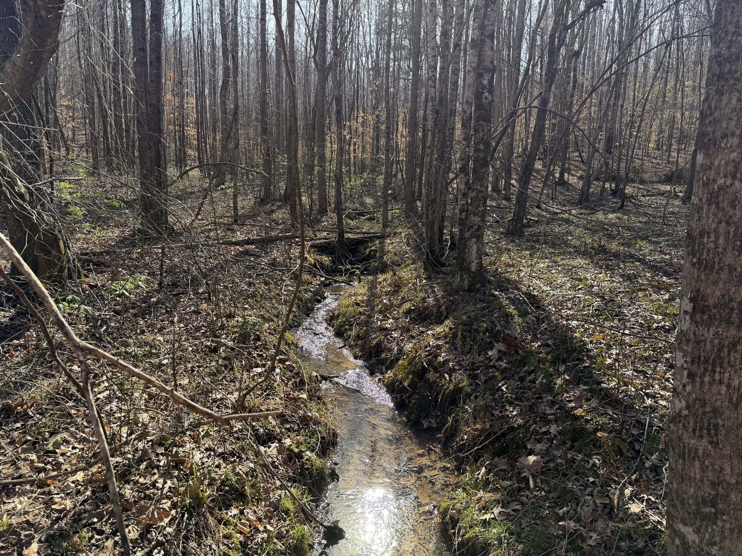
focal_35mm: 24
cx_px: 371
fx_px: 514
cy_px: 278
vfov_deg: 56.8
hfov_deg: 71.6
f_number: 1.78
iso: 100
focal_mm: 6.76
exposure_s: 1/1585
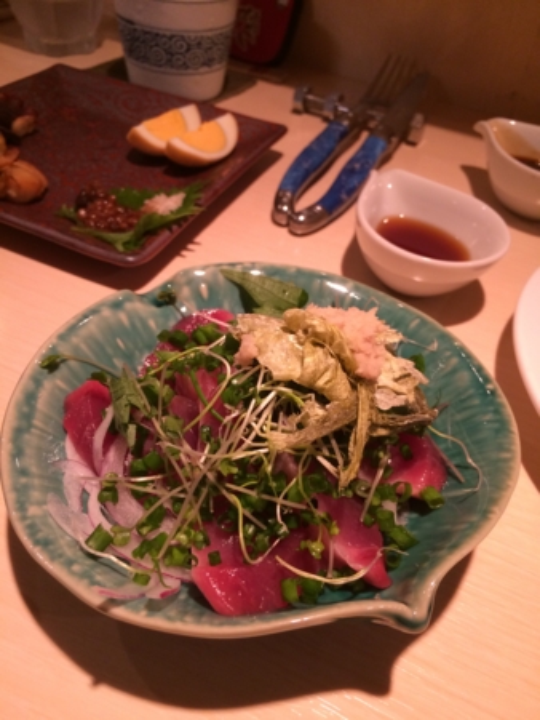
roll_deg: -4.2
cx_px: 270
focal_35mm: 29
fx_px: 603
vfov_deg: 61.6
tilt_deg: -42.7
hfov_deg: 48.3
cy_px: 360
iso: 160
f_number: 2.2
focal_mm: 4.15
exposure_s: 1/33
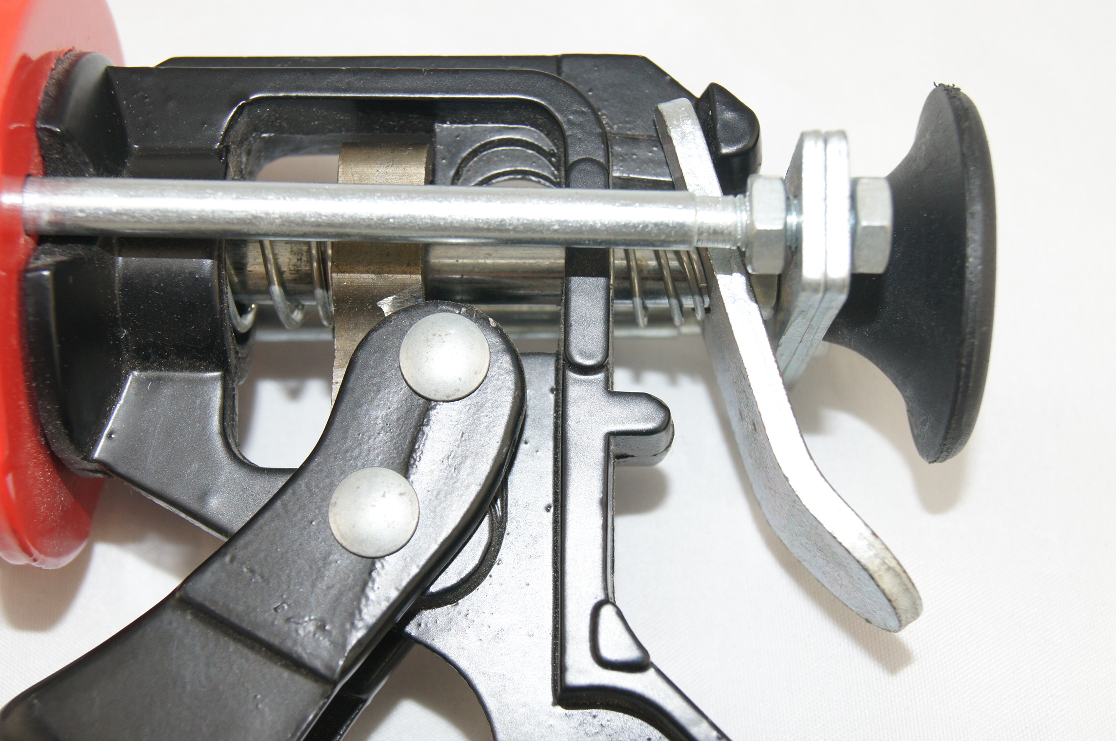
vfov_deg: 20.1
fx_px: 2090
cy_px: 370
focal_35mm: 68
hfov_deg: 29.9
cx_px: 558
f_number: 9
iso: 800
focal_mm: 45
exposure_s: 1/160
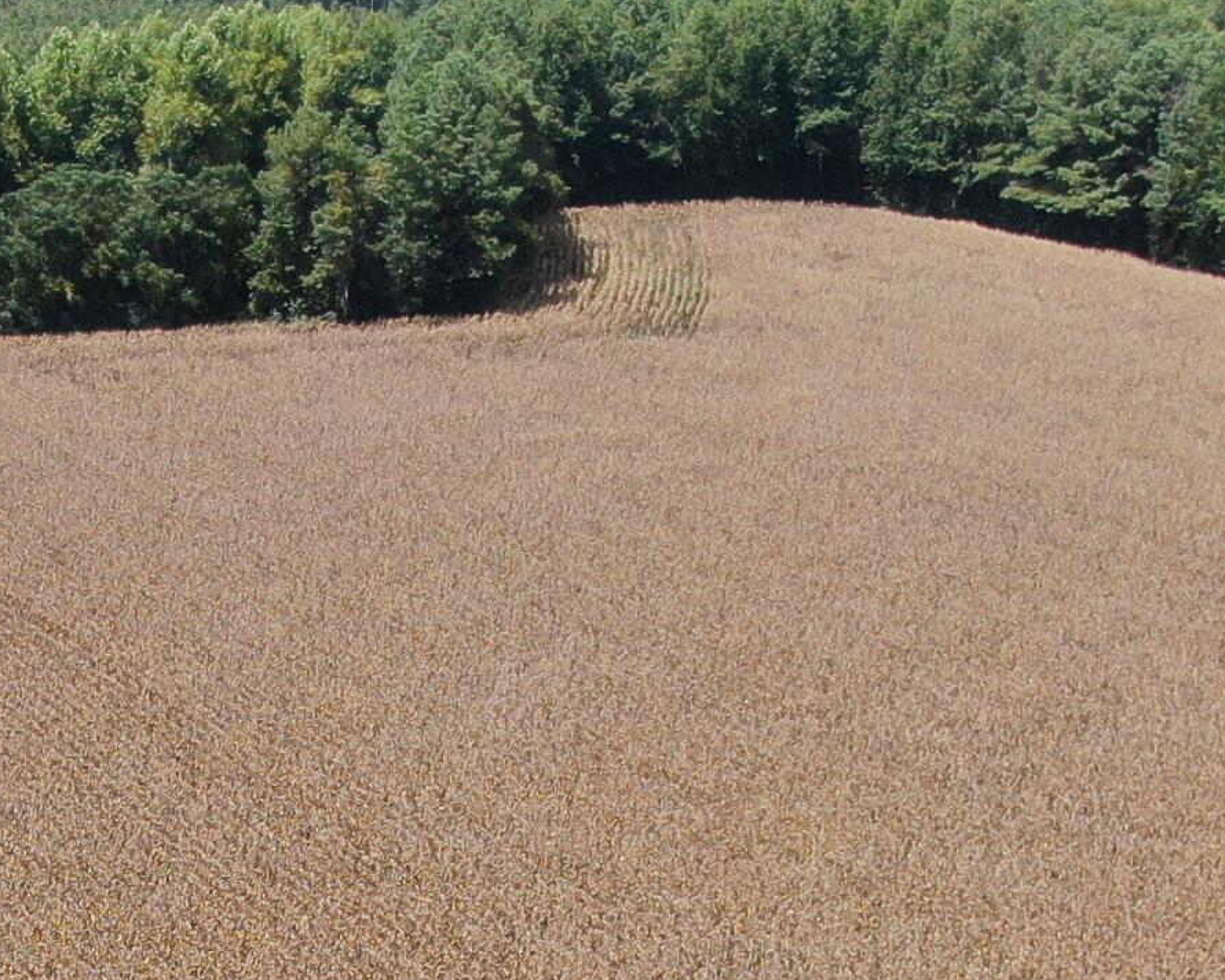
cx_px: -40
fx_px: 2864
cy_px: 947
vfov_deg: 19.0
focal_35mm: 79
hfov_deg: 23.0
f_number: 2.8
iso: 100
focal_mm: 4.39
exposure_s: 1/800
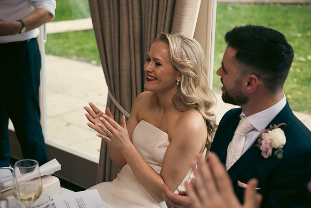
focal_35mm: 66
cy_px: 104
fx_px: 570
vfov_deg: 20.6
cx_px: 156
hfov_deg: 30.5
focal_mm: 66
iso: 400
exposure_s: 1/160
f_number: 3.5
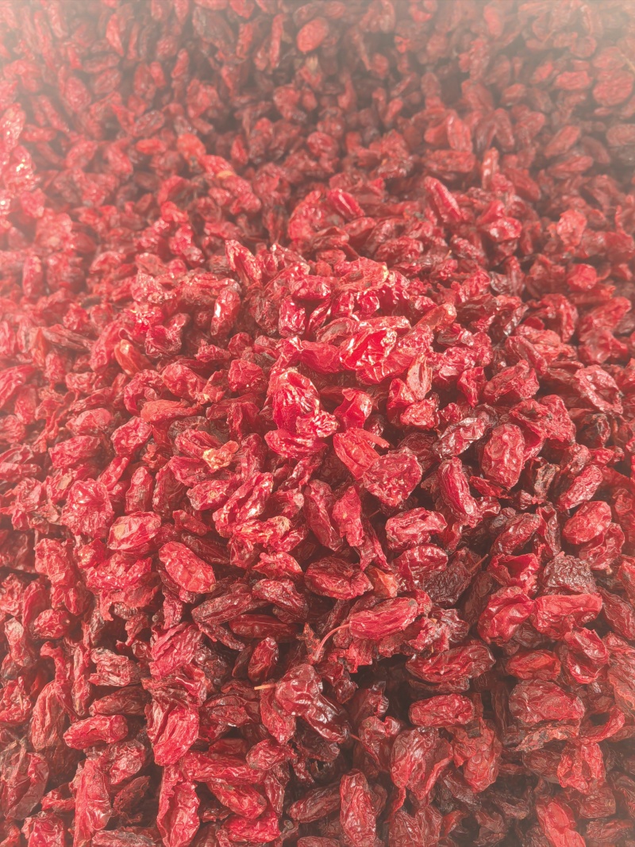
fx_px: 661
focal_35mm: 27
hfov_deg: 51.3
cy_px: 424
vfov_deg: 65.3
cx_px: 318
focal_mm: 6.98
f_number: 4
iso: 250
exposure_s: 1/100
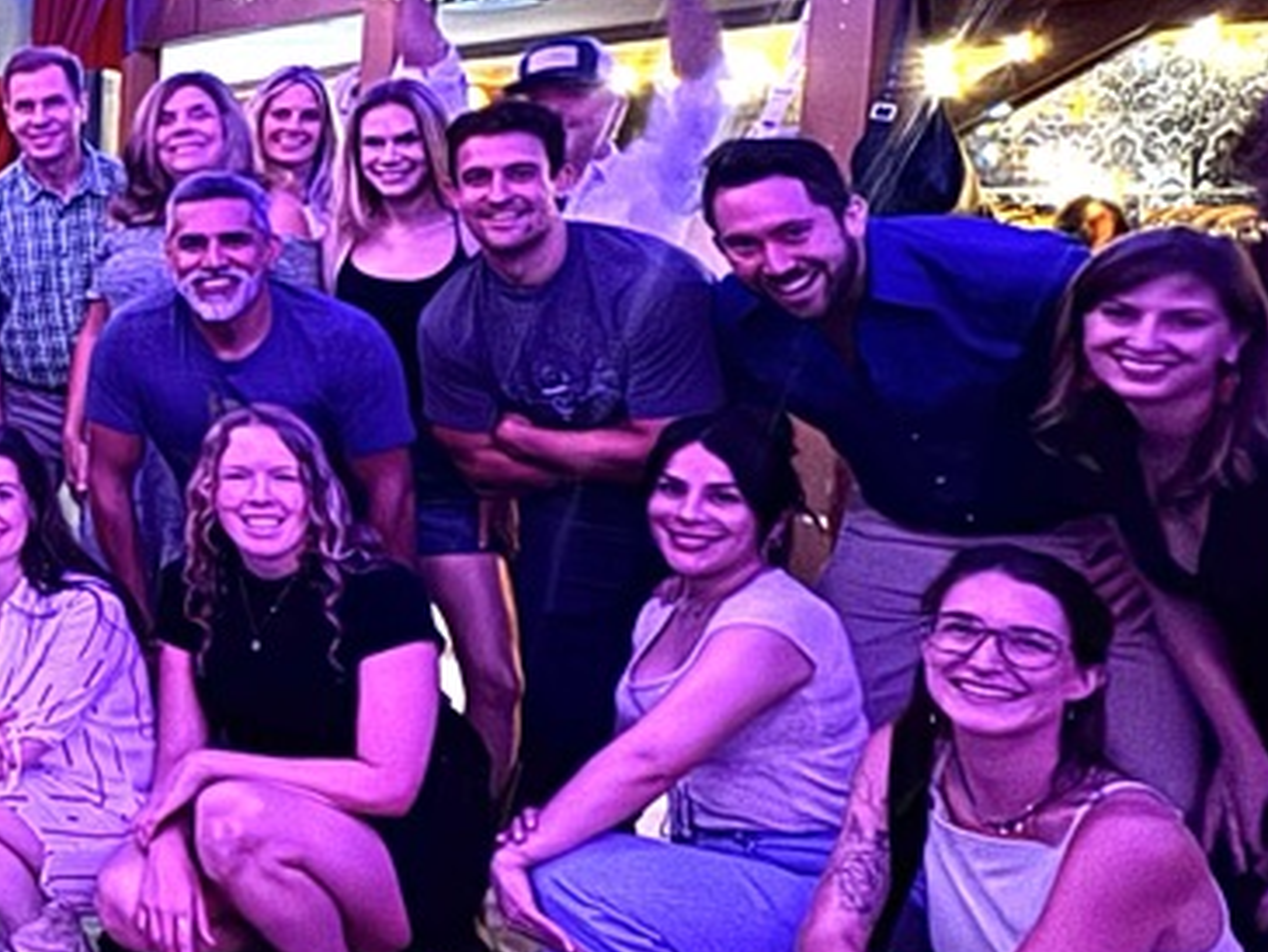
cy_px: 281
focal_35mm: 46
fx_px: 1686
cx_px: -604
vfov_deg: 31.2
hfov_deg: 28.3
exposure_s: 1/7
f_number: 2.2
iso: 1600
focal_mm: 2.22
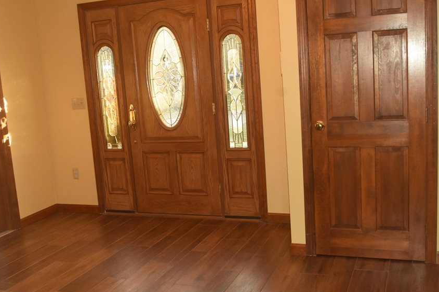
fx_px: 488
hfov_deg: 48.5
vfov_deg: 33.4
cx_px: 225
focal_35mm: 40
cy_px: 152
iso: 2500
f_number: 6.3
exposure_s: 1/60
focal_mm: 22
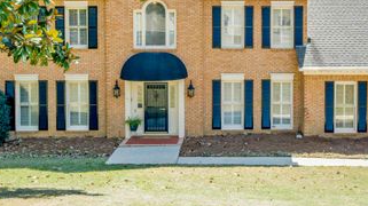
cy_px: 60
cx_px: 234
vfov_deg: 24.2
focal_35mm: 49
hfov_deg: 41.8
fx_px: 478
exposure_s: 1/100
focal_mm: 30
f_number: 14
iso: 320
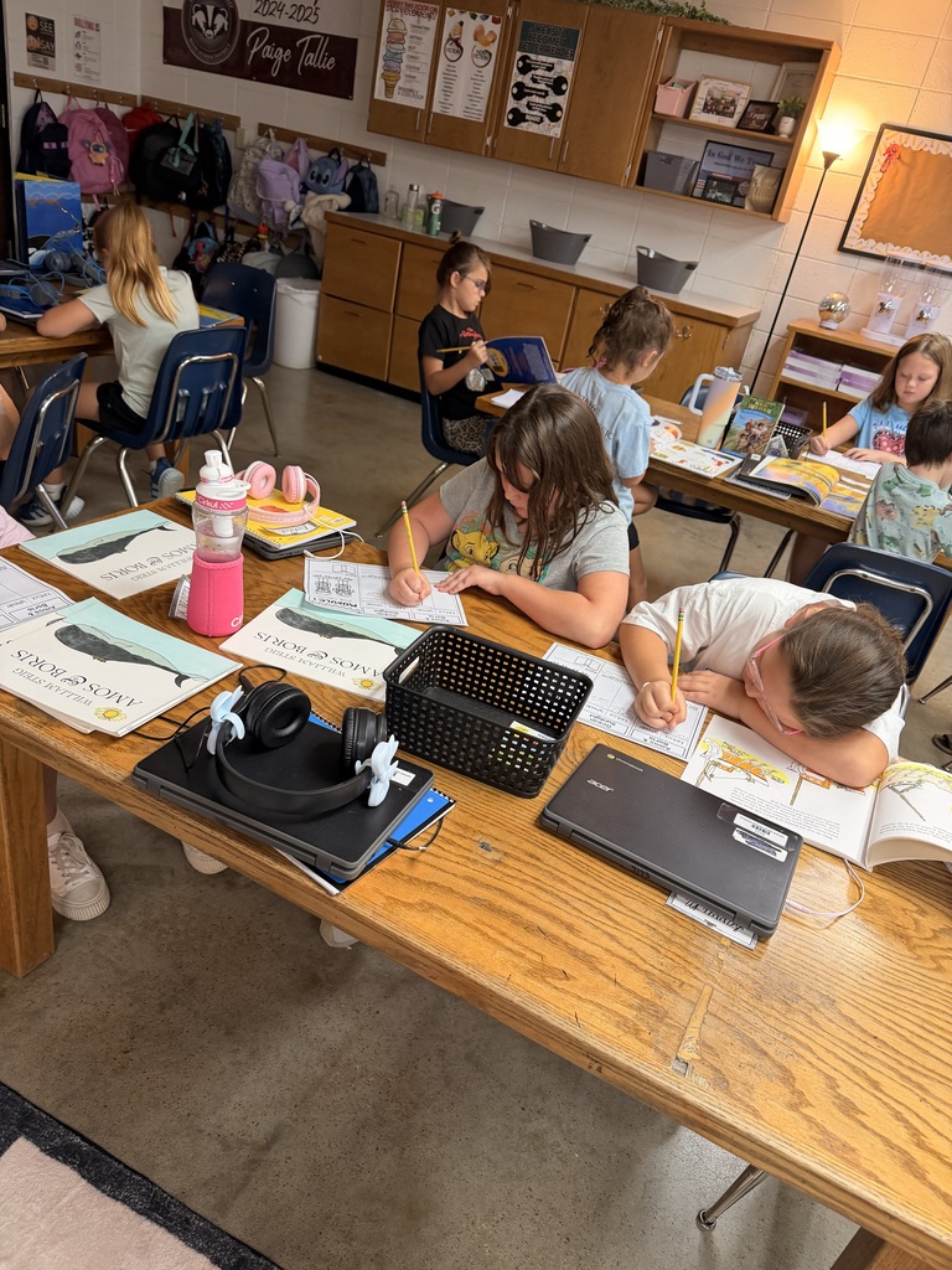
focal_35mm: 24
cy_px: 635
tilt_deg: -27.9
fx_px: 880
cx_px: 476
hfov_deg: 56.8
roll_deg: -12.4
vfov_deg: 71.6
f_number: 1.78
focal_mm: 6.76
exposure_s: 1/60
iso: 160
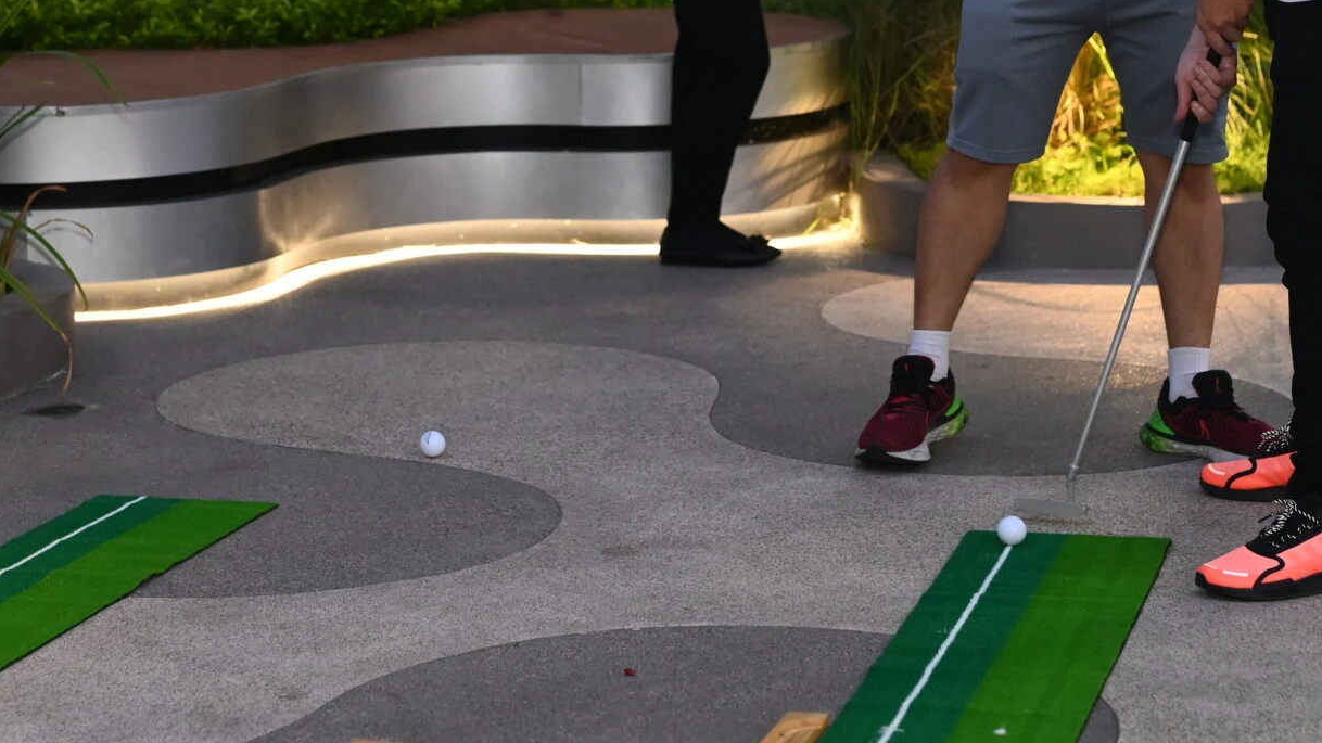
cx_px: 542
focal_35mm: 110
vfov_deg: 10.8
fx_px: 3856
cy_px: -130
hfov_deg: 19.4
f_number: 2.8
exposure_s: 1/200
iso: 2000
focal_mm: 50
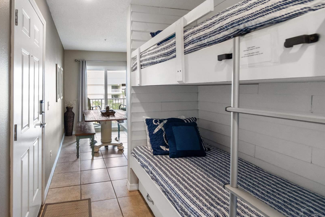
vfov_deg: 64.2
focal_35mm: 19
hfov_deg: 85.8
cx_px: 130
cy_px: 92
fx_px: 172
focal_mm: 10
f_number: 4
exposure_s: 1/80
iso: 500
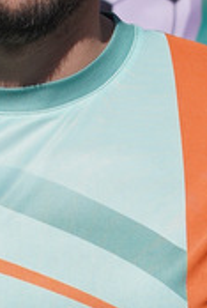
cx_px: 27
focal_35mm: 482
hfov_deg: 2.9
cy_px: 154
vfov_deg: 4.3
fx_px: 4132
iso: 100
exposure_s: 1/1250
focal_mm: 70
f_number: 5
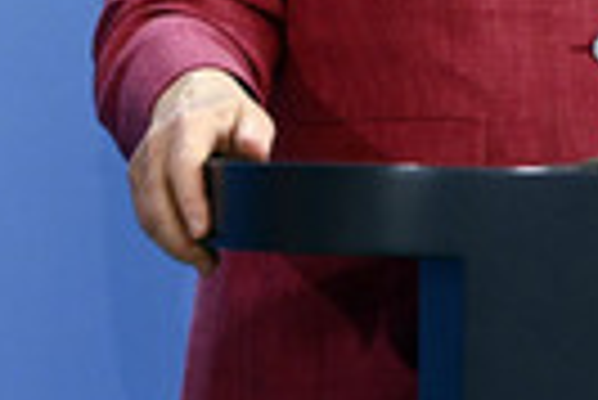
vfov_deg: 3.6
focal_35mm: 379
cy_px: -216
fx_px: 6302
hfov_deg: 5.4
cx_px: 488
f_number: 6.3
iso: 4000
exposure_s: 1/640
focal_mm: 112
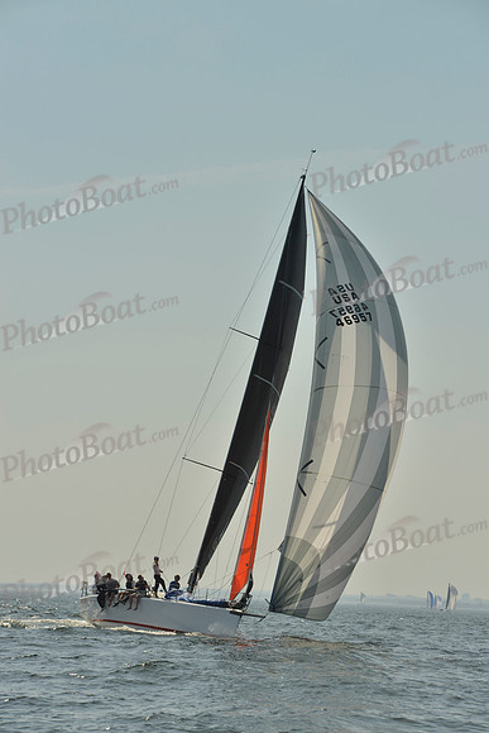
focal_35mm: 122
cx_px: 244
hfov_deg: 11.2
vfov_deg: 16.8
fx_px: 2484
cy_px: 366
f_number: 10
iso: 200
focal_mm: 122
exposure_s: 1/1250
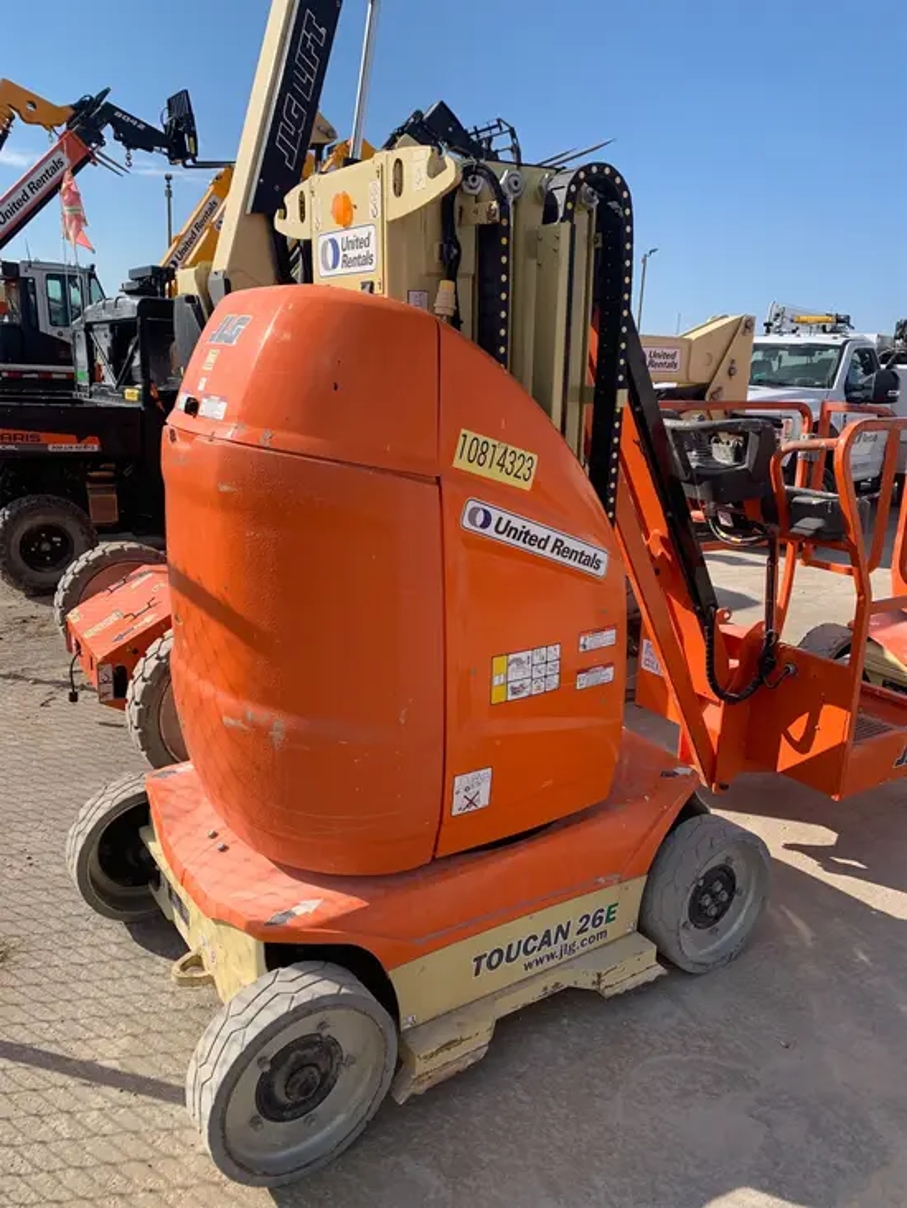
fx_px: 908
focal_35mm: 26
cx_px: 454
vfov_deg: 67.3
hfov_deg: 53.1
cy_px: 604
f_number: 1.8
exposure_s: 1/1916
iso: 25
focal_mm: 4.25
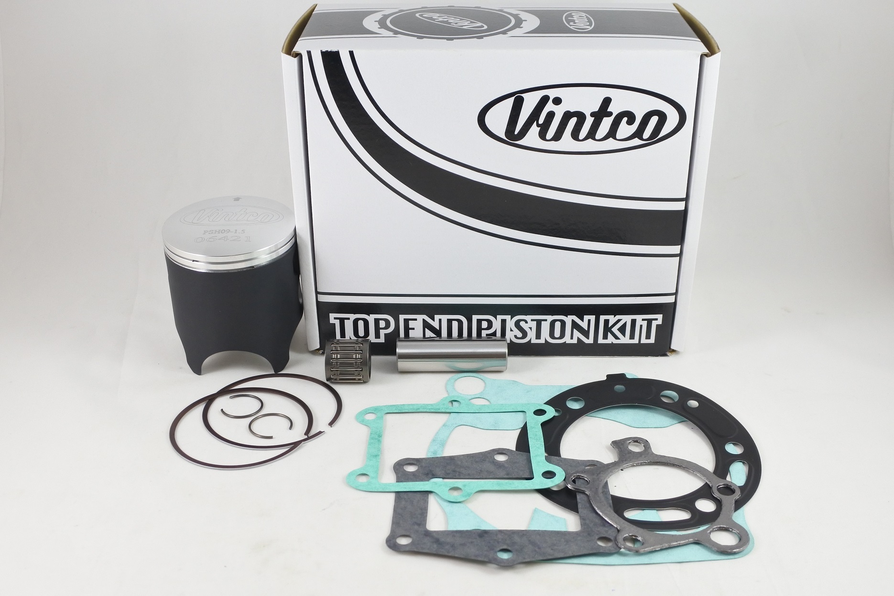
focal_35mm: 32
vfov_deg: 41.1
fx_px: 795
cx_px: 447
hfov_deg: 58.7
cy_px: 298
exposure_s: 1/125
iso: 450
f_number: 3.8
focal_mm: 12.1
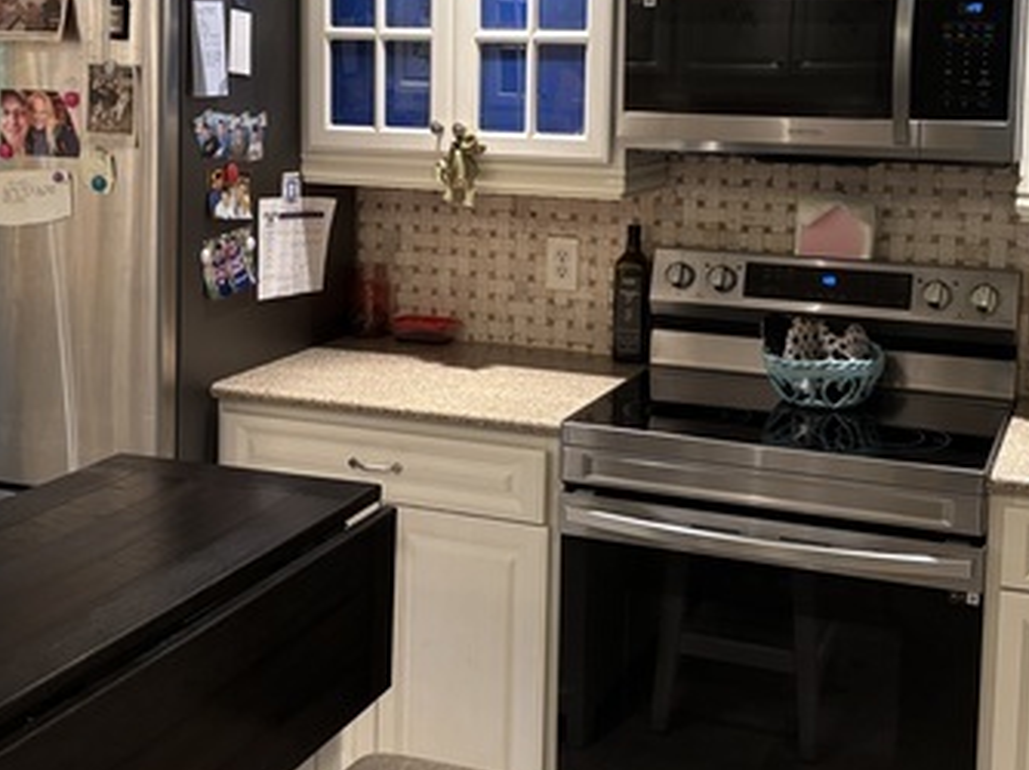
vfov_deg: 27.6
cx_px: 525
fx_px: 1545
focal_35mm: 52
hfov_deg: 36.8
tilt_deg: -4.6
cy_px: 182
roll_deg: -1.4
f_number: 1.6
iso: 250
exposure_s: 1/60
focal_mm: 5.96
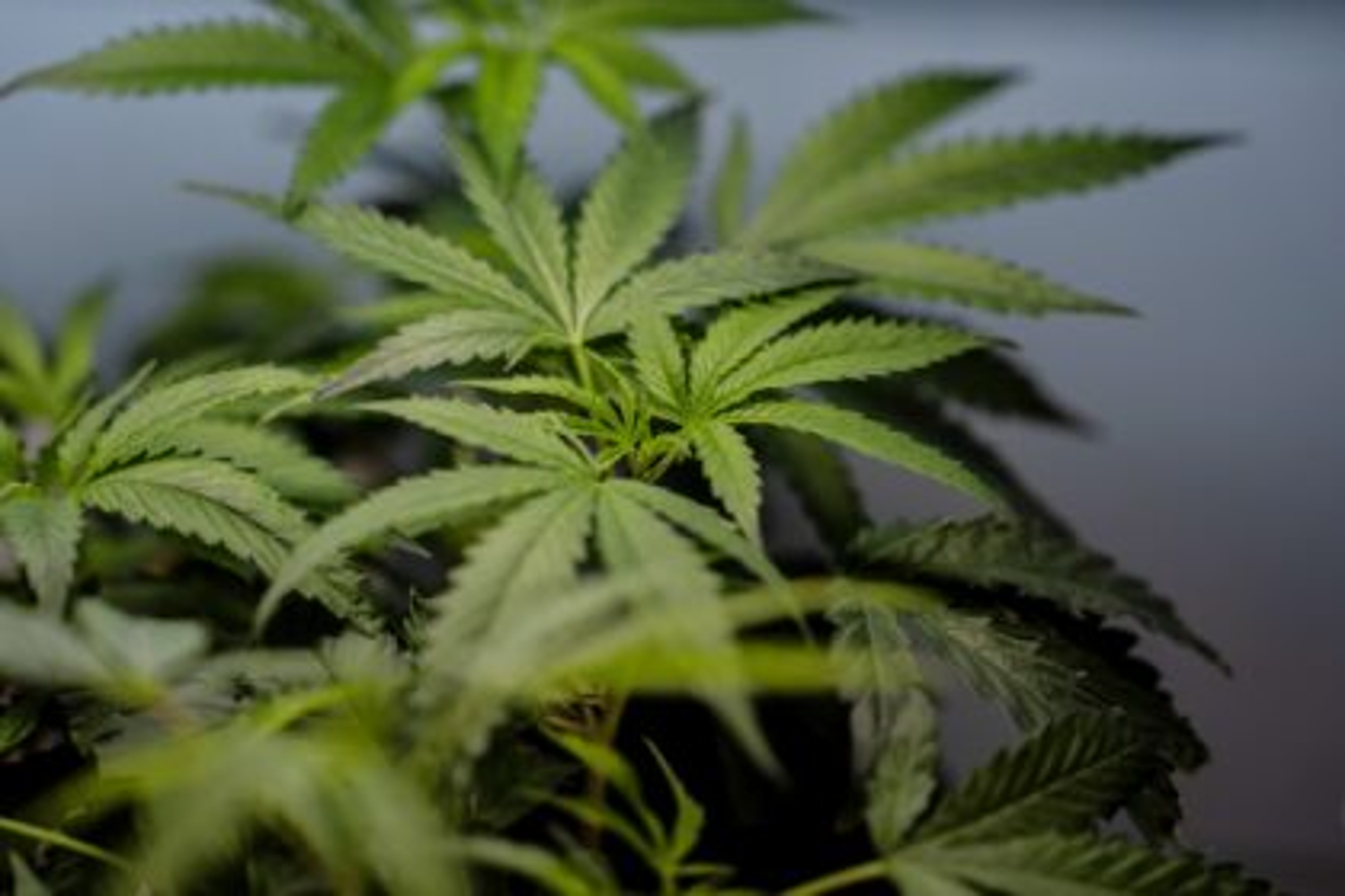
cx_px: 672
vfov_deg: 19.5
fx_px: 2615
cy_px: 448
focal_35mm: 70
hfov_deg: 28.8
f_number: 2.8
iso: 250
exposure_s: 1/640
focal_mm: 70
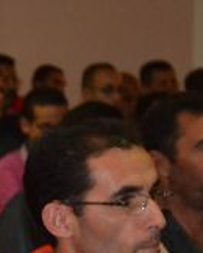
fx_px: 2293
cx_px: -77
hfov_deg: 5.0
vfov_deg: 6.3
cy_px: 258
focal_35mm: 306
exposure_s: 1/60
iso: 3200
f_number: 5.6
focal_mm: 55
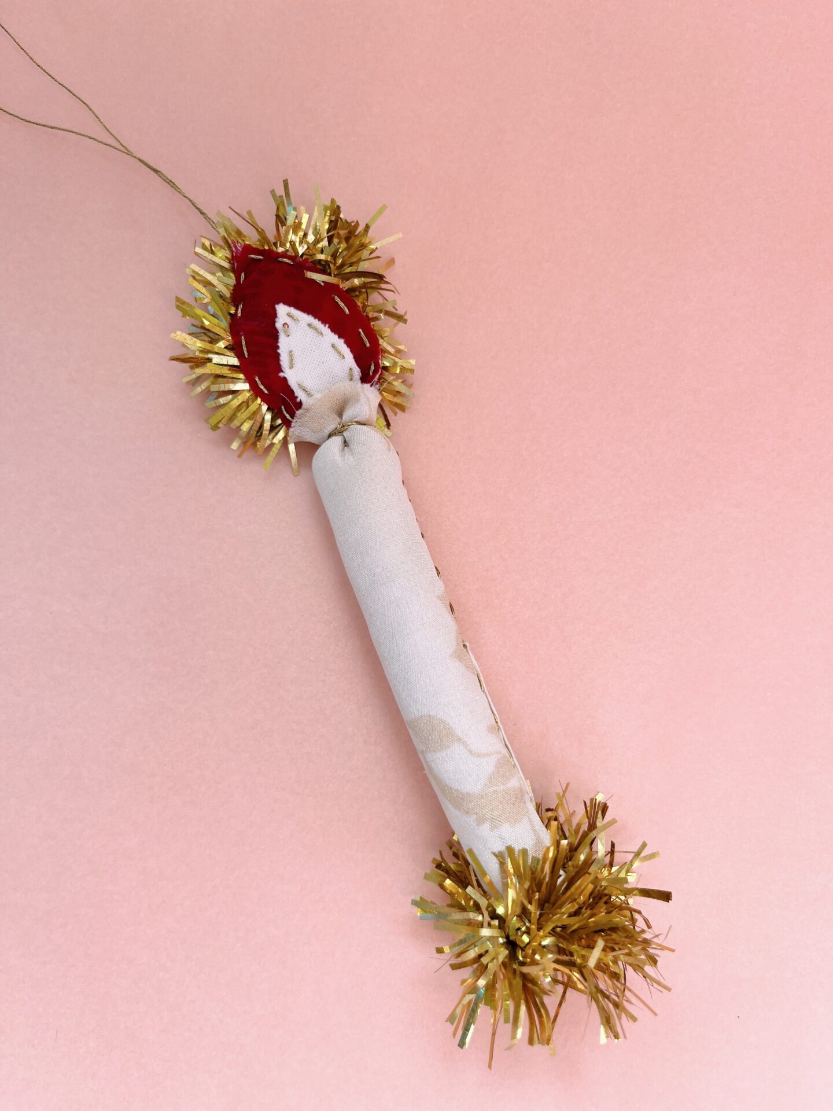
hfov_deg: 53.1
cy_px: 556
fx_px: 834
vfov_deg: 67.3
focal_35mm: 26
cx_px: 416
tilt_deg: -85.0
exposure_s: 1/477
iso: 50
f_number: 1.6
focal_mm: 5.1
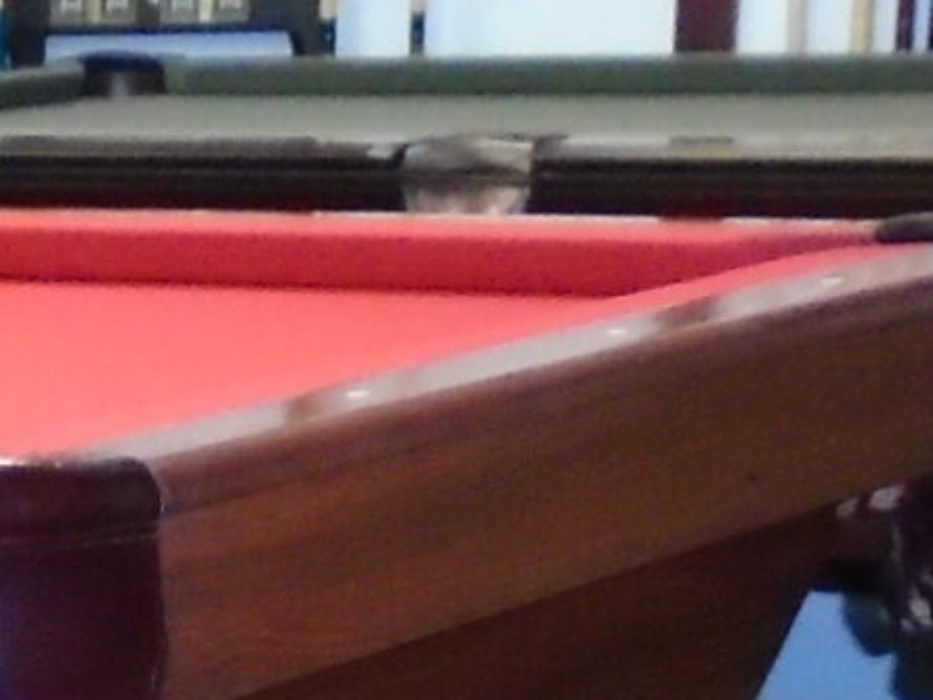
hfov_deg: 12.2
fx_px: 4043
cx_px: -672
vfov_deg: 9.4
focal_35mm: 150
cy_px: 1305
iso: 500
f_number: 3.2
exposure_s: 1/30
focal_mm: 4.6
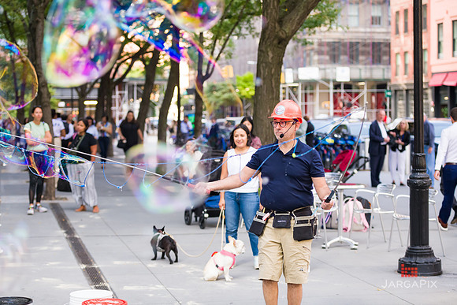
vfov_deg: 18.2
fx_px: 952
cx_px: 228
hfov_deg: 27.0
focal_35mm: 75
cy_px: 152
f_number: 3.2
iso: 800
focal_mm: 75
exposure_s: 1/800
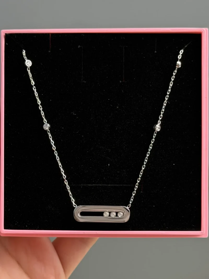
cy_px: 140
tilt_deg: -22.3
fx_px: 386
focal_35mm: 48
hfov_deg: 30.3
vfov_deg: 39.7
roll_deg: +1.3
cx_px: 104
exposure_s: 1/179
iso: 50
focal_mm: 6.76
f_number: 1.78
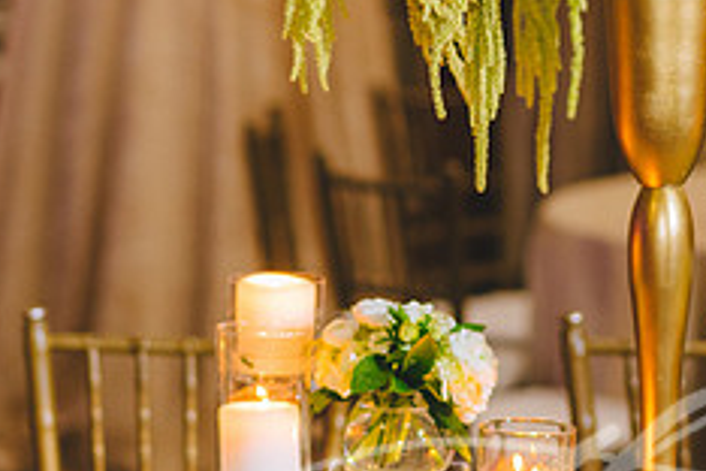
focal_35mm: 211
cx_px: 561
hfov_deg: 9.7
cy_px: 216
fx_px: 4138
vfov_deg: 6.5
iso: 1600
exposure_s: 1/160
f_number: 2.2
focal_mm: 85
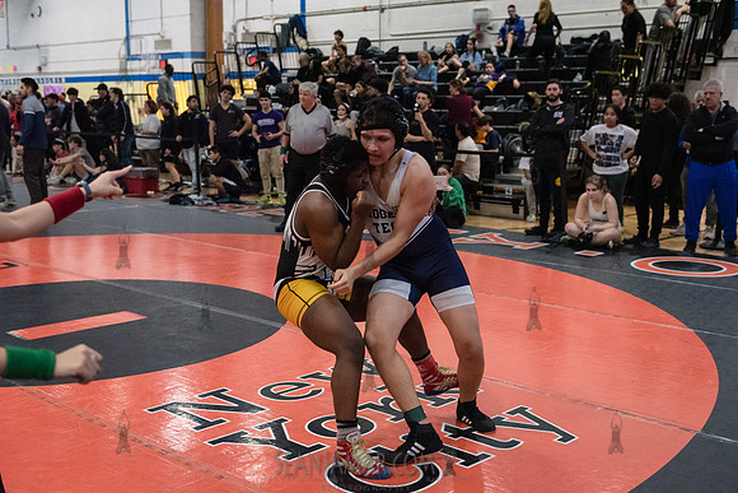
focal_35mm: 44
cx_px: 369
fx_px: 902
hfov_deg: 44.5
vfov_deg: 30.5
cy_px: 246
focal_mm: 44
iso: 8000
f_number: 3.2
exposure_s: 1/500
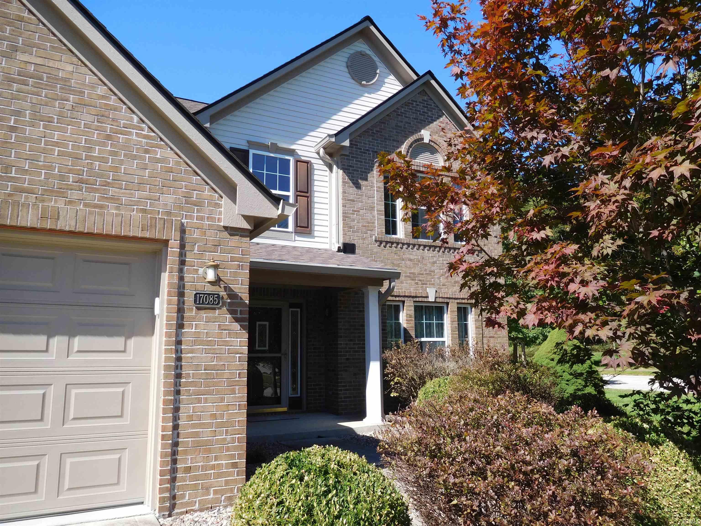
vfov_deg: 54.9
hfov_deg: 69.4
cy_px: 263
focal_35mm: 25
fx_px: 506
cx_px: 350
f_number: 3.4
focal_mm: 4.5
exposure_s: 1/800
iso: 125
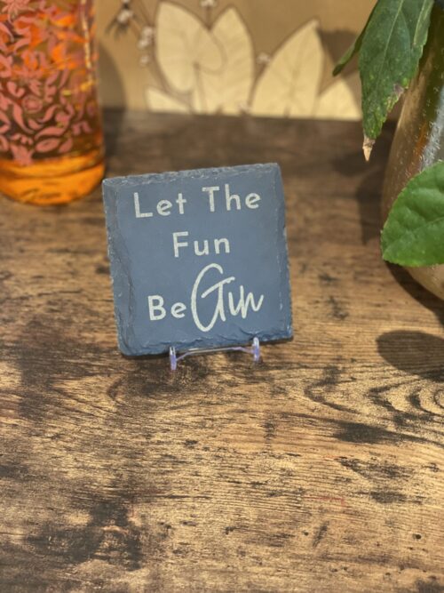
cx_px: 222
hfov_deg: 28.0
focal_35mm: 52
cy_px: 296
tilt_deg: -41.0
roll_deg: -0.1
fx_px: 890
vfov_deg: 36.8
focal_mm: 6
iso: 400
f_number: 2
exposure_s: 1/33
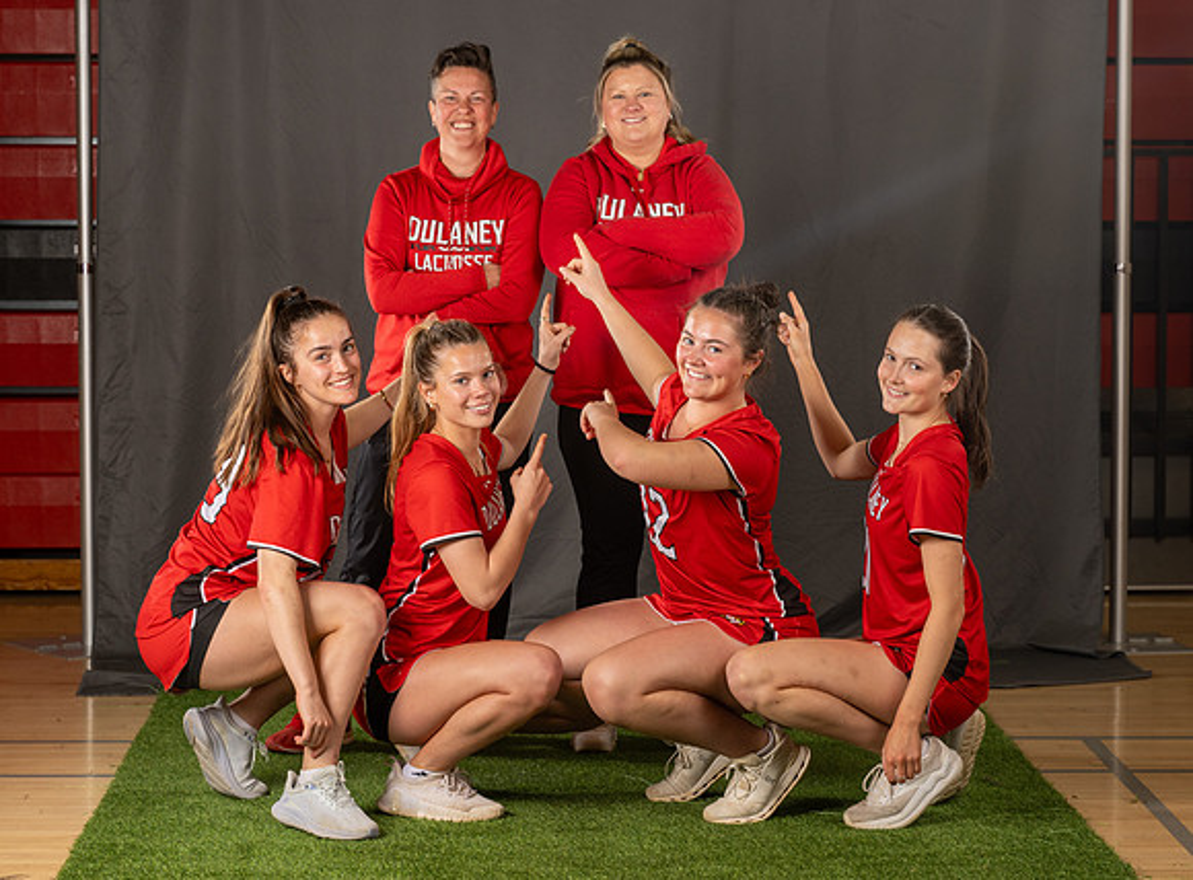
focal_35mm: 98
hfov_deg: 20.1
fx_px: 3366
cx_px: 610
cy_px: 383
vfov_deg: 14.9
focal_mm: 70
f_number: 5.6
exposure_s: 1/125
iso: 160
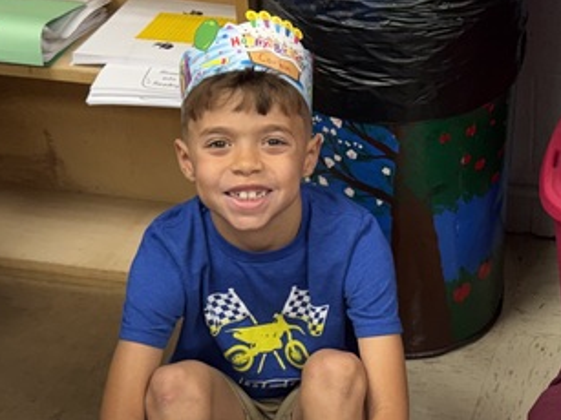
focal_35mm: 80
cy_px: 192
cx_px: 473
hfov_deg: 23.9
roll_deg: +1.2
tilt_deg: -32.7
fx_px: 1296
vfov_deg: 18.4
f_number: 1.78
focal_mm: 6.76
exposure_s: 1/120
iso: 200
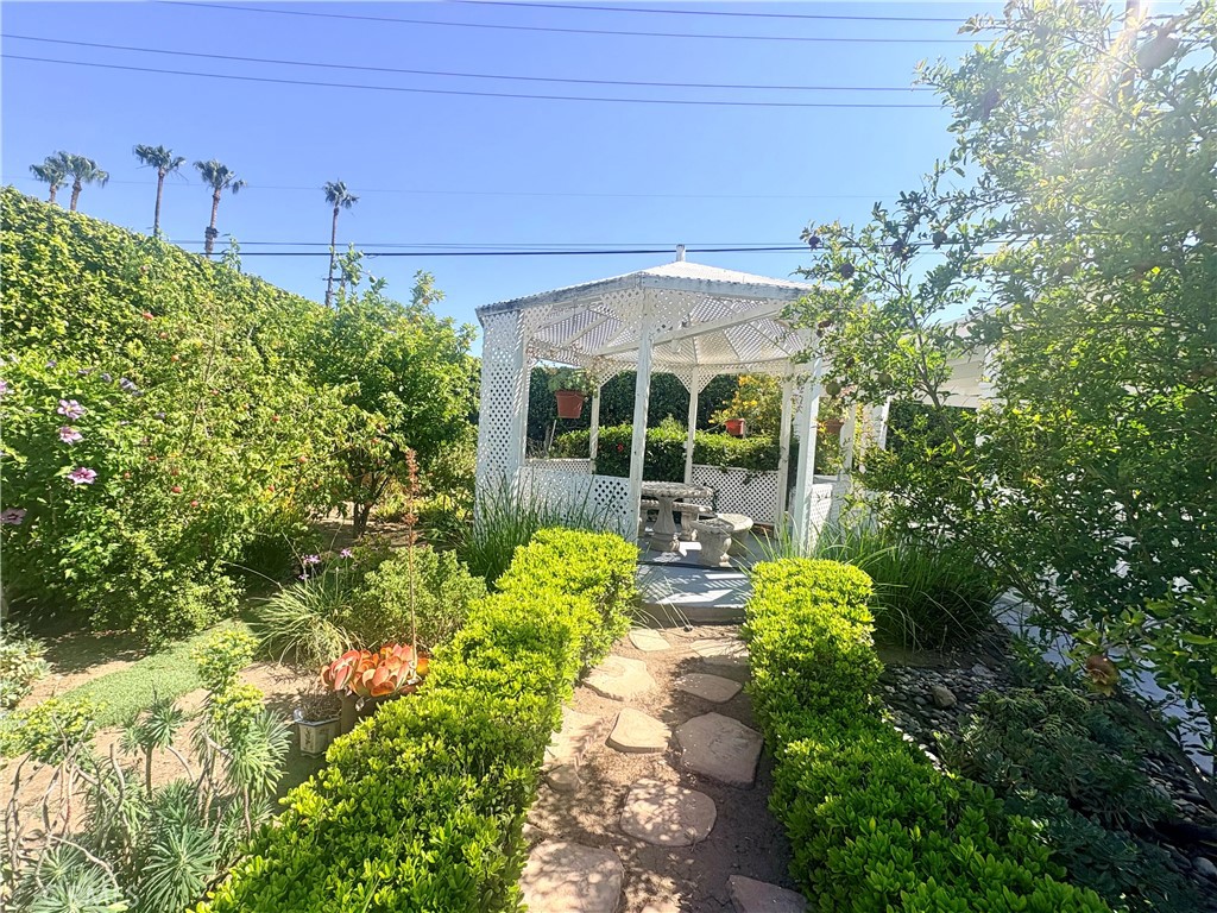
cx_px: 608
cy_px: 456
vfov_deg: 85.7
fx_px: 492
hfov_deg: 102.1
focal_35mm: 14
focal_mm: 2.22
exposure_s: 1/968
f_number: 2.2
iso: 50
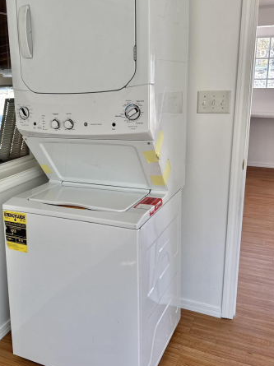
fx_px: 380
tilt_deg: -12.2
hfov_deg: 38.9
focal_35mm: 36
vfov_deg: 51.3
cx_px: 80
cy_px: 163
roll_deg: +1.9
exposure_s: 1/121
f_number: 1.78
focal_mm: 6.76
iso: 80
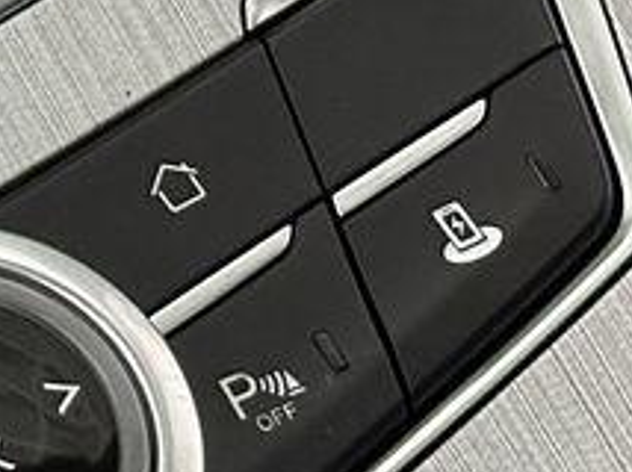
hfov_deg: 6.0
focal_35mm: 323
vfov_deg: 4.5
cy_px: -510
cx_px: -688
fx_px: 5891
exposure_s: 1/40
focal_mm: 6.86
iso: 320
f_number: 1.78
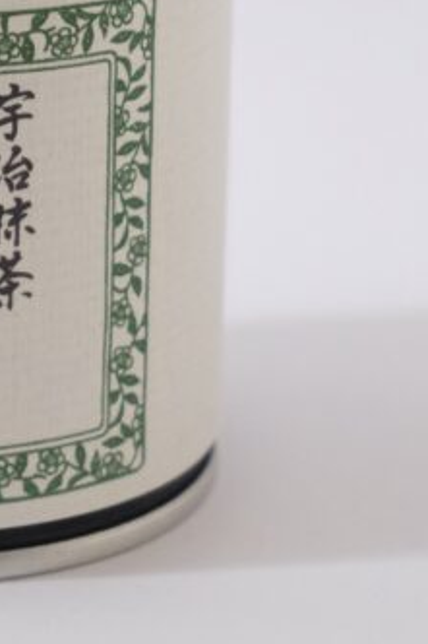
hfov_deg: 6.5
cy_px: 76
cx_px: -86
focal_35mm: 210
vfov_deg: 9.8
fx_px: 3749
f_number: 5.6
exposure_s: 1/140
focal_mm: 45
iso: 4000
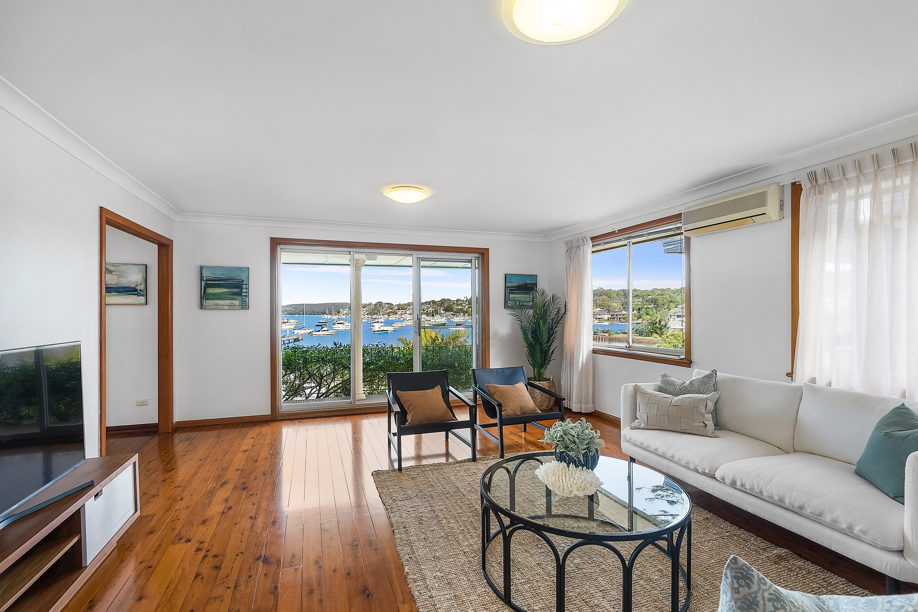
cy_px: 306
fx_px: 408
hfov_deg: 96.7
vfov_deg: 73.7
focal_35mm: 16
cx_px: 459
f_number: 9
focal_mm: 16
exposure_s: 1/15
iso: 400
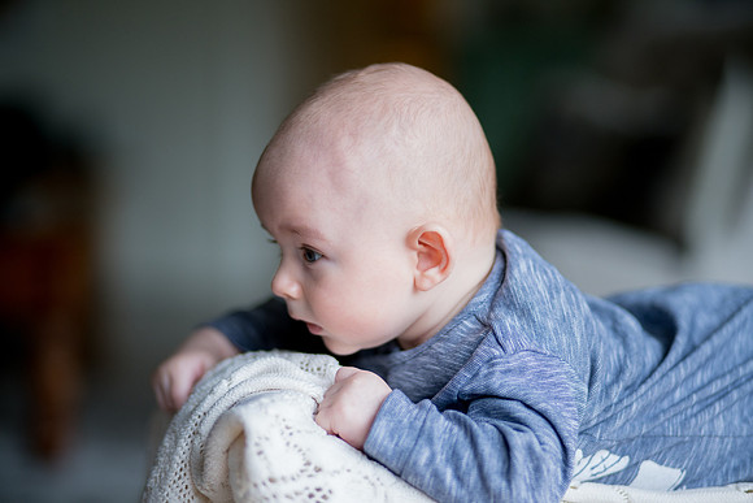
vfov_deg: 16.1
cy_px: 252
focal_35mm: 85
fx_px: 1778
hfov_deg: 23.9
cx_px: 376
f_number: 1.8
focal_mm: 85
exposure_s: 1/200
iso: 1250
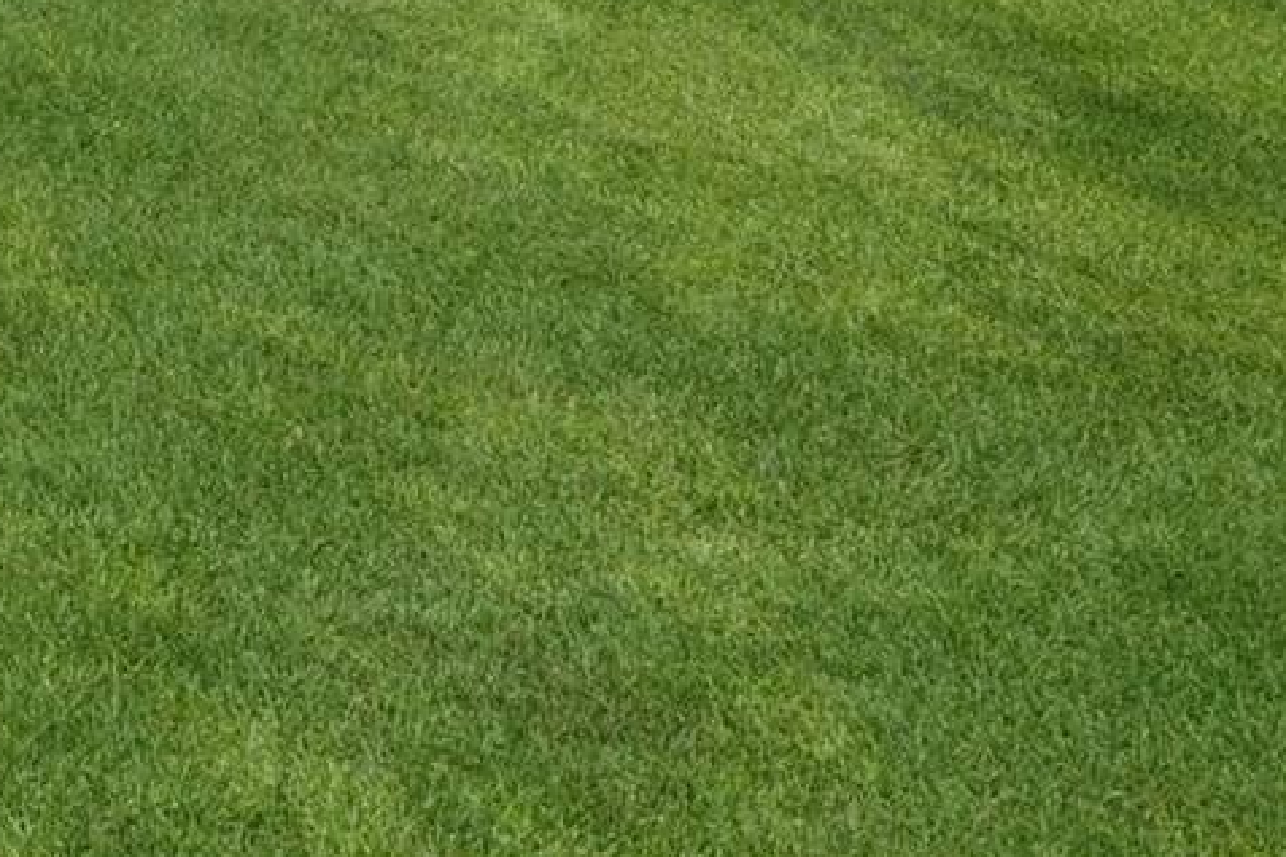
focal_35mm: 57
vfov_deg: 19.5
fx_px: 2036
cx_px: -687
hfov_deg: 25.4
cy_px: -561
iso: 250
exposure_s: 1/30
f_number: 20
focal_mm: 17
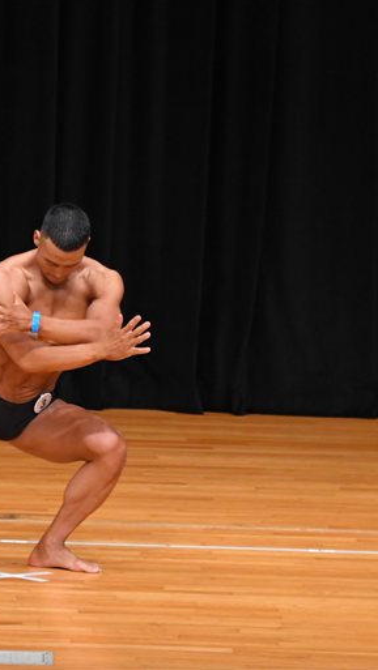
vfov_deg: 5.4
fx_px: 7173
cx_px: 48
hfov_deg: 3.0
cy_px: 334
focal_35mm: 403
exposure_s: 1/400
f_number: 5.6
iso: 3200
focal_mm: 170
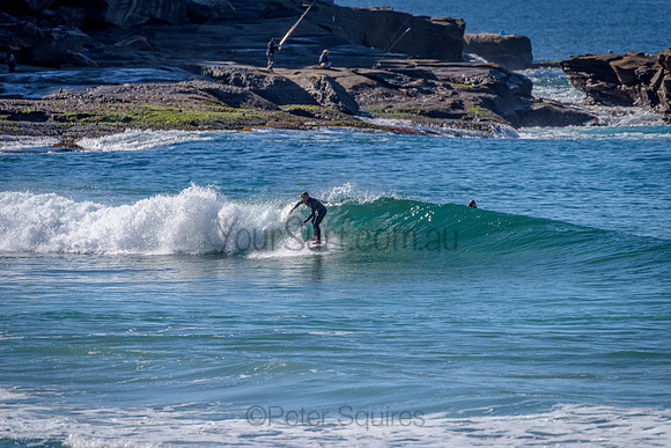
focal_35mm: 500
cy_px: 224
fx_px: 9321
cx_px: 336
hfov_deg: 4.1
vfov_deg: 2.8
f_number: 5.6
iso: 125
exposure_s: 1/2000
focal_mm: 500
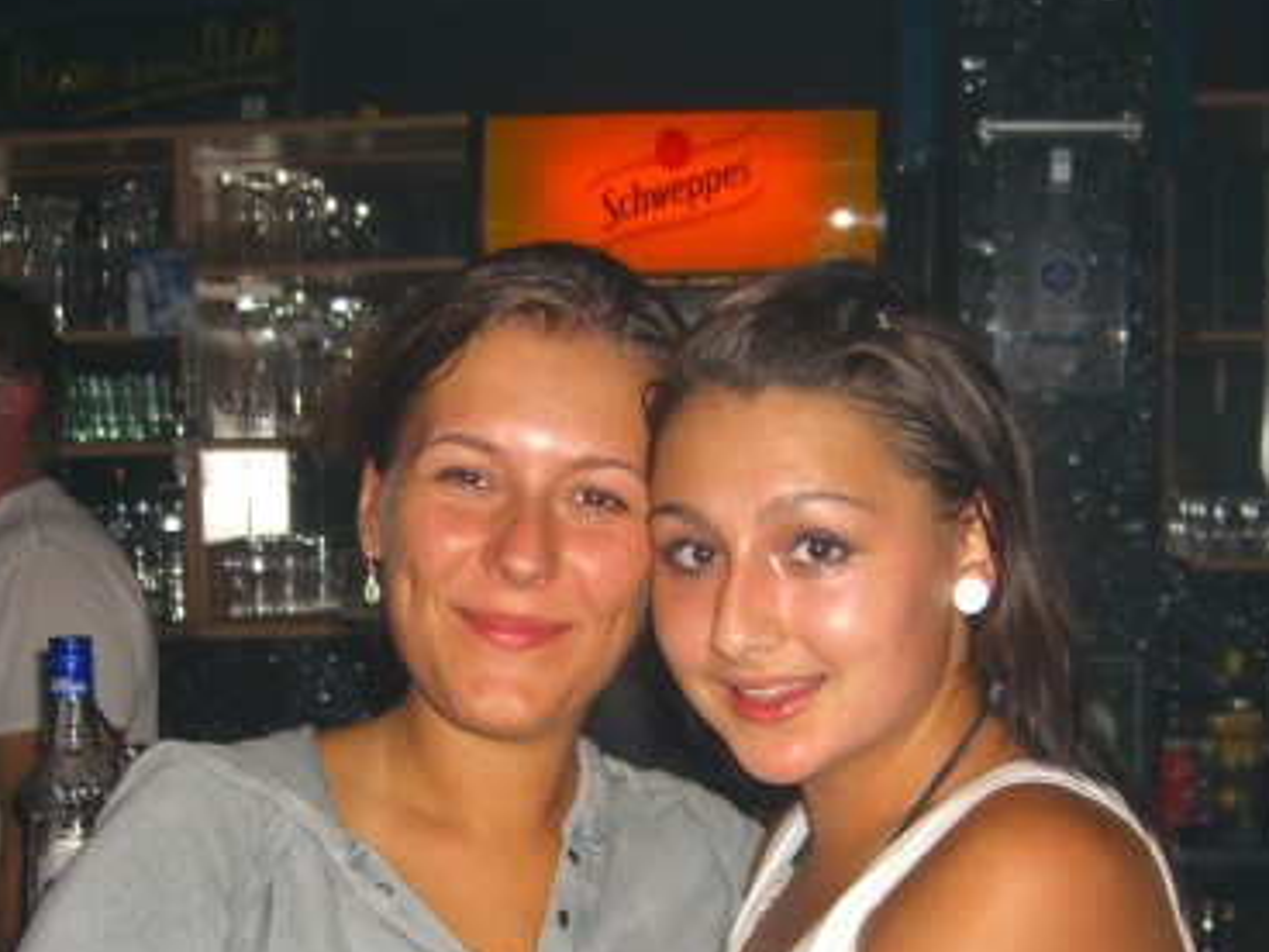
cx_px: 614
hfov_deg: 31.2
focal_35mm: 62
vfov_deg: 23.3
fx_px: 2273
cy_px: 748
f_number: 2.8
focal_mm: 7.9
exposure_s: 1/60
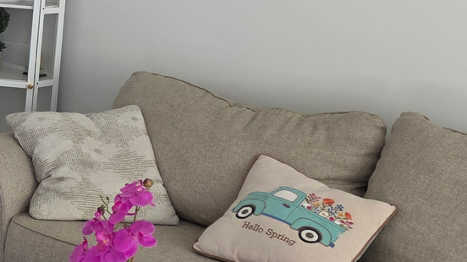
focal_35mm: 93
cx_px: -143
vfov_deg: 12.7
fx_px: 1151
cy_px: -46
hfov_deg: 20.8
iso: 50
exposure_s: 1/120
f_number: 1.7
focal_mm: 6.3
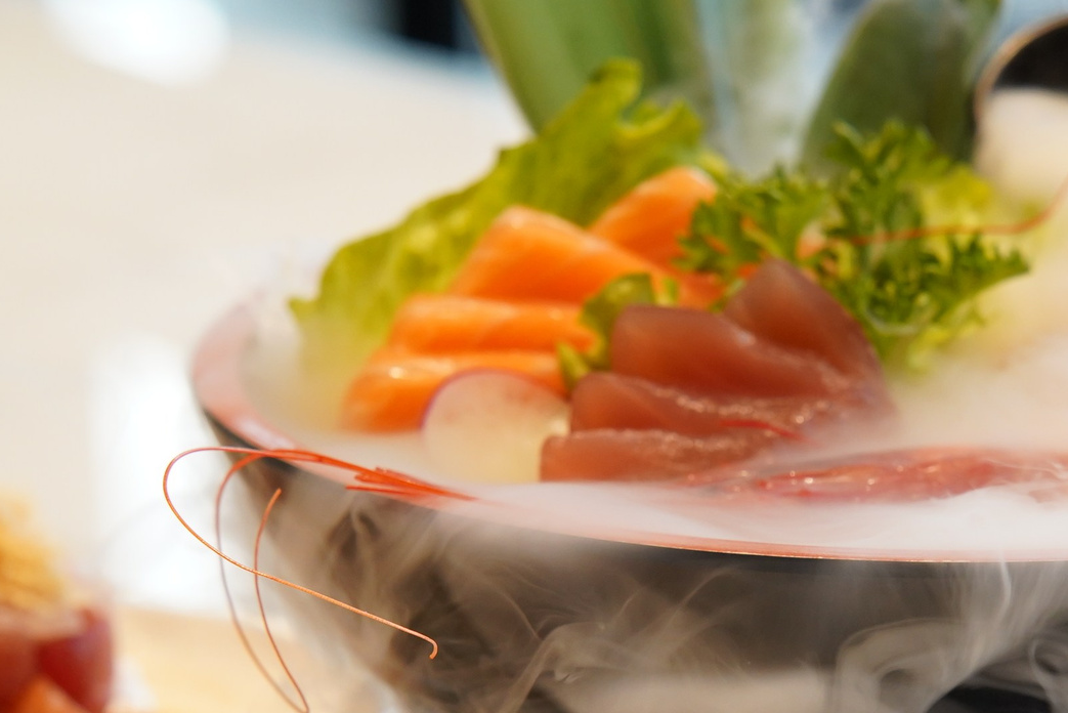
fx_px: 5460
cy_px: 669
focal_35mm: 184
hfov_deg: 11.2
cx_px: 677
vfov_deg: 7.4
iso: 1250
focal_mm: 75
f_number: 5.6
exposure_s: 1/100
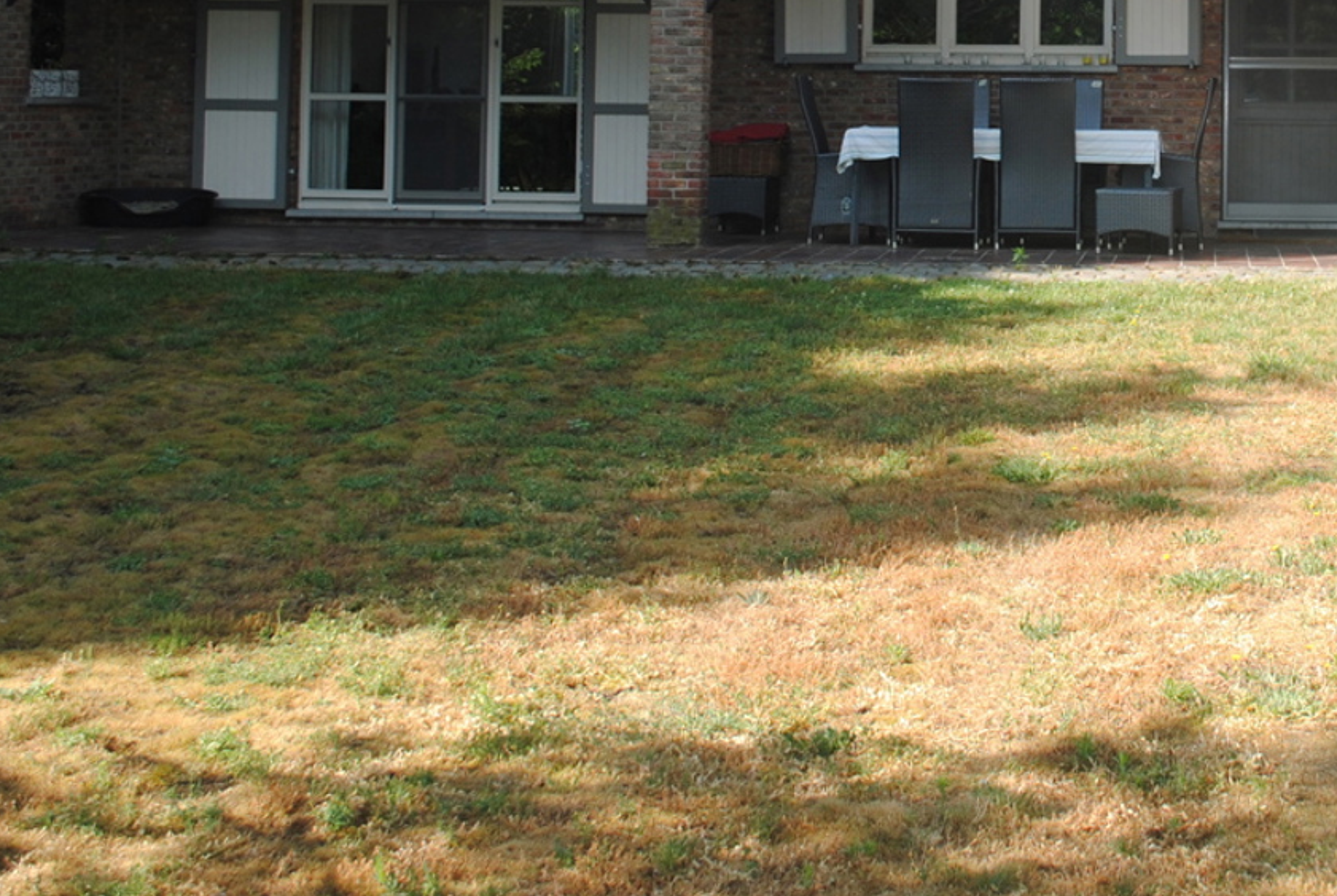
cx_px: 1152
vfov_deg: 20.5
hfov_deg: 30.3
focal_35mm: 64
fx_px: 2381
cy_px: -41
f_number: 5.6
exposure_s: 1/200
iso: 100
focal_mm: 20
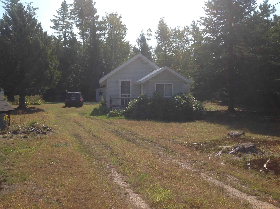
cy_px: 104
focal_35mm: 35
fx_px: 283
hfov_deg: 52.7
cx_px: 140
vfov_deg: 40.6
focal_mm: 4.28
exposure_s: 1/1592
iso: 50
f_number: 2.4
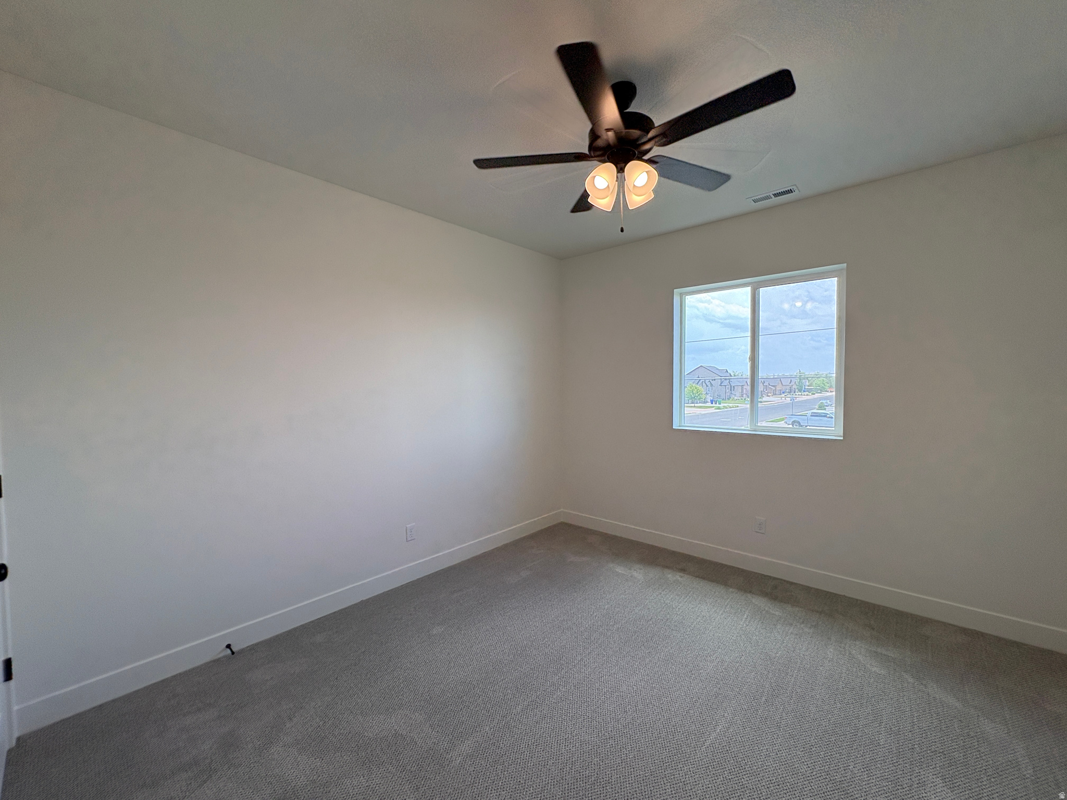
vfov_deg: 85.7
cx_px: 534
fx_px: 432
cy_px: 400
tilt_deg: -0.8
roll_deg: +0.9
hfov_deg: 102.1
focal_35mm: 14
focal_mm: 2.22
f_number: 2.2
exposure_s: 1/163
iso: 64
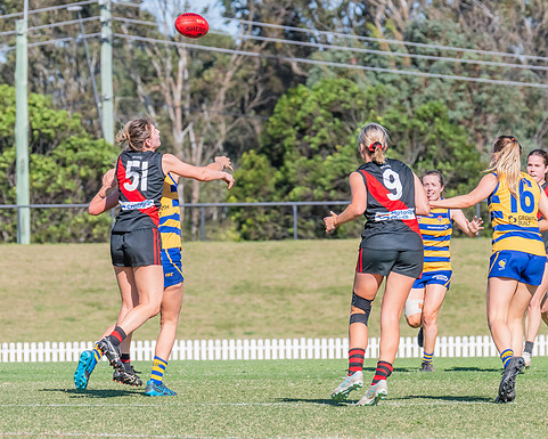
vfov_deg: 3.0
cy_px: 245
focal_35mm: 511
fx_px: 8289
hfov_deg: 3.8
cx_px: 136
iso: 800
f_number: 10
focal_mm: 310
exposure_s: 1/1250
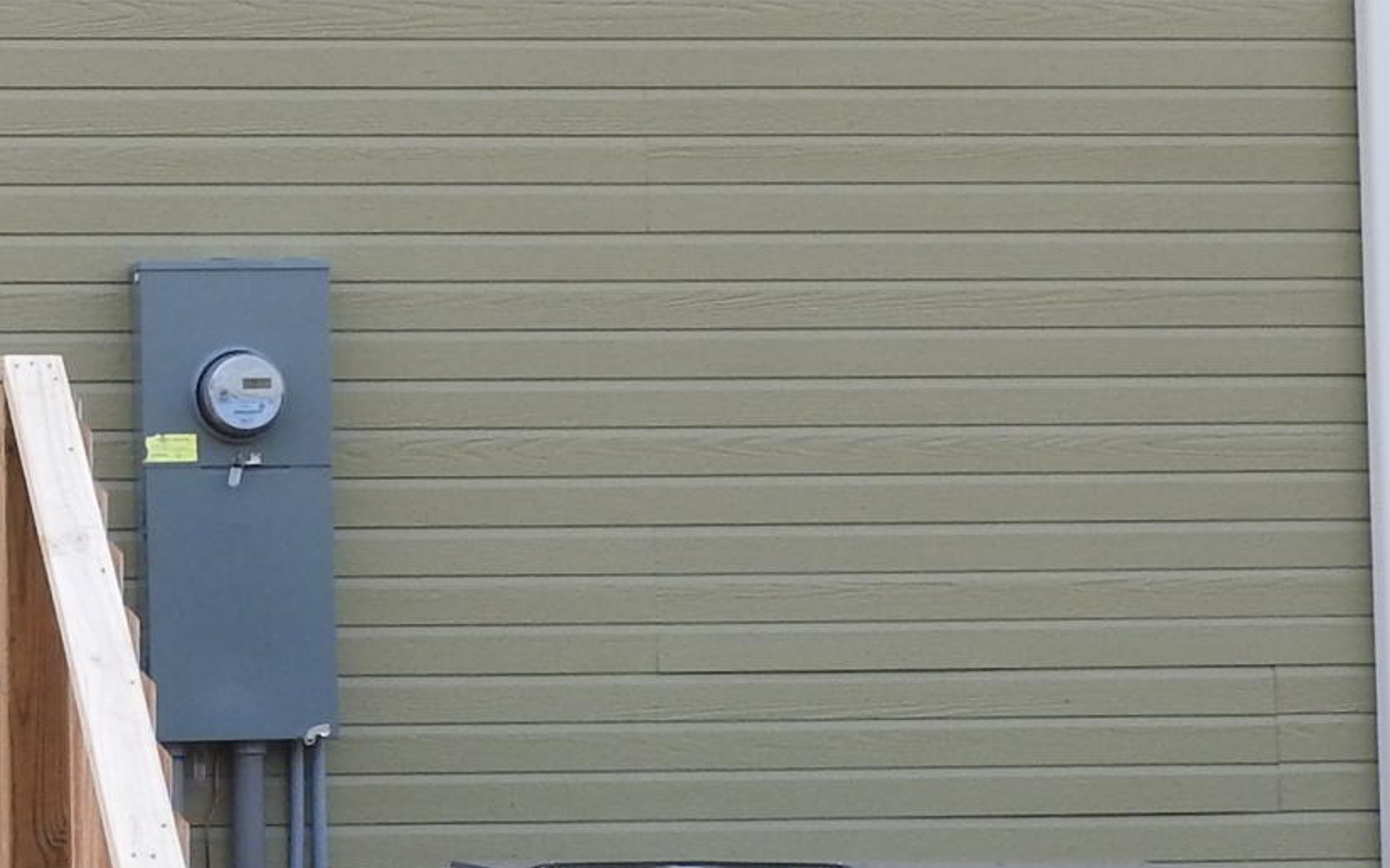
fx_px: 5833
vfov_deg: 8.5
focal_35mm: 154
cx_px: -158
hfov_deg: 13.3
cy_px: 128
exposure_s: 1/400
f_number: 3.8
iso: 100
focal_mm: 7.2
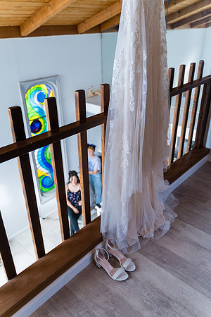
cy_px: 158
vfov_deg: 65.5
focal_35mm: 28
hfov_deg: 46.4
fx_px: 246
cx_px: 106
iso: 400
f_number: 2.8
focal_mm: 28
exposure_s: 1/400
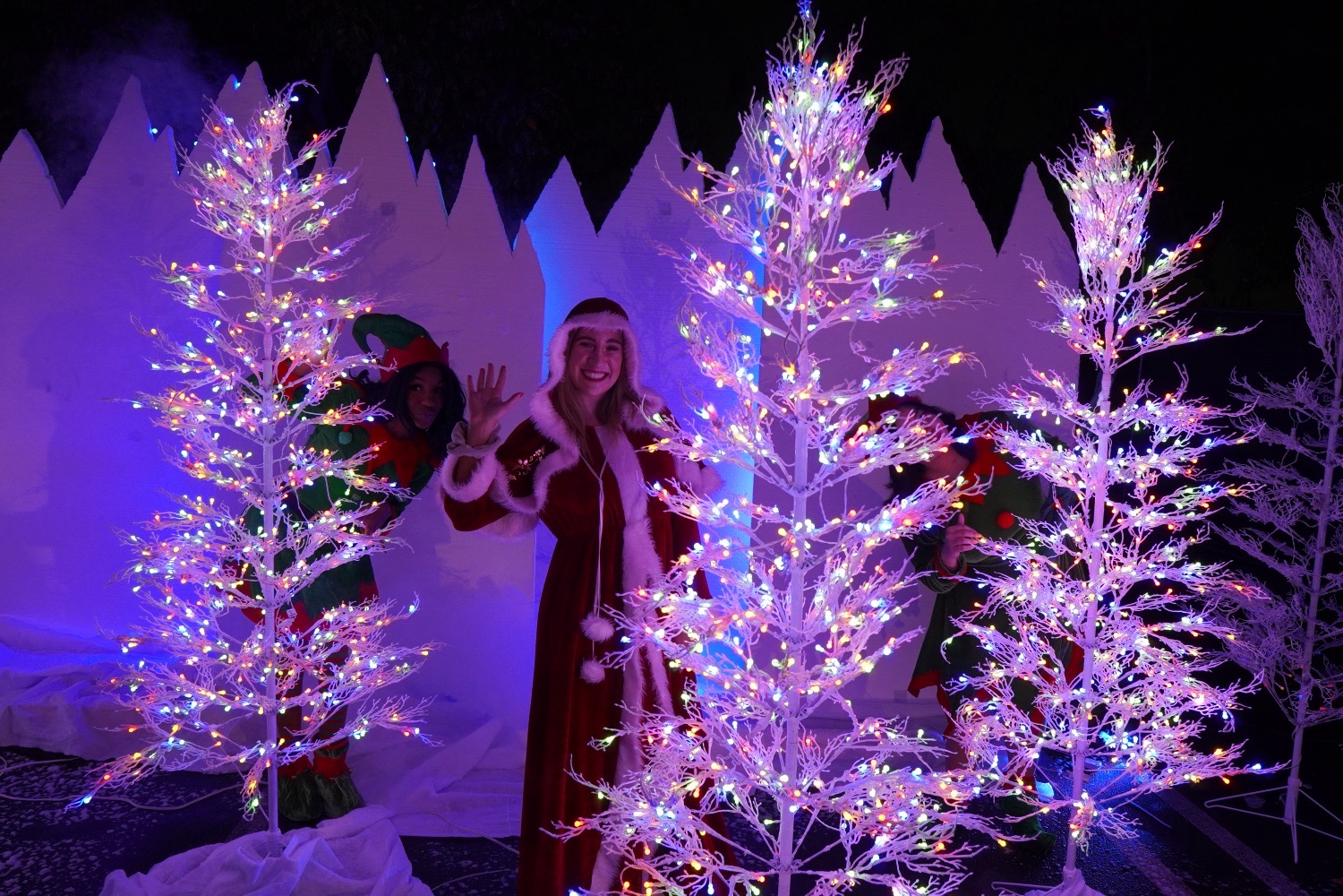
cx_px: 672
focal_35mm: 24
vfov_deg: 53.1
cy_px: 448
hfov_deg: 73.7
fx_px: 895
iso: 1250
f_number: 4
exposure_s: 1/160
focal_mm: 16
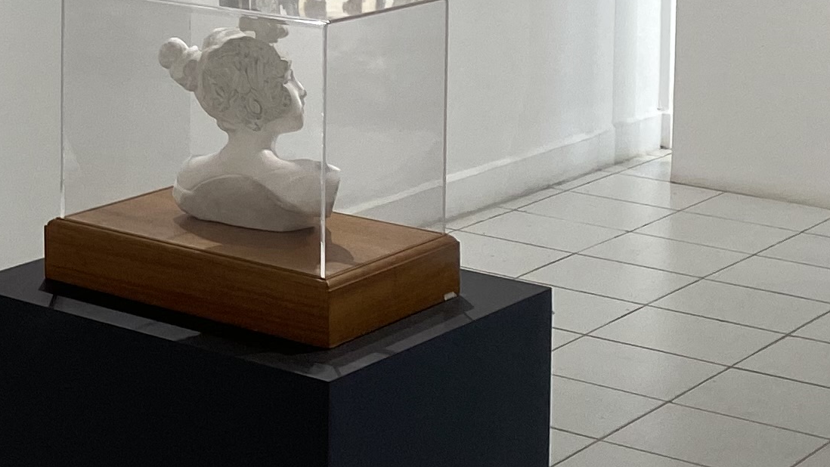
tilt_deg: -3.1
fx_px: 2289
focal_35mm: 104
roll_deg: -0.1
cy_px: -234
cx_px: -213
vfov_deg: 11.2
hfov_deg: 19.2
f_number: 1.8
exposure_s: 1/120
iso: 100
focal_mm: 4.25
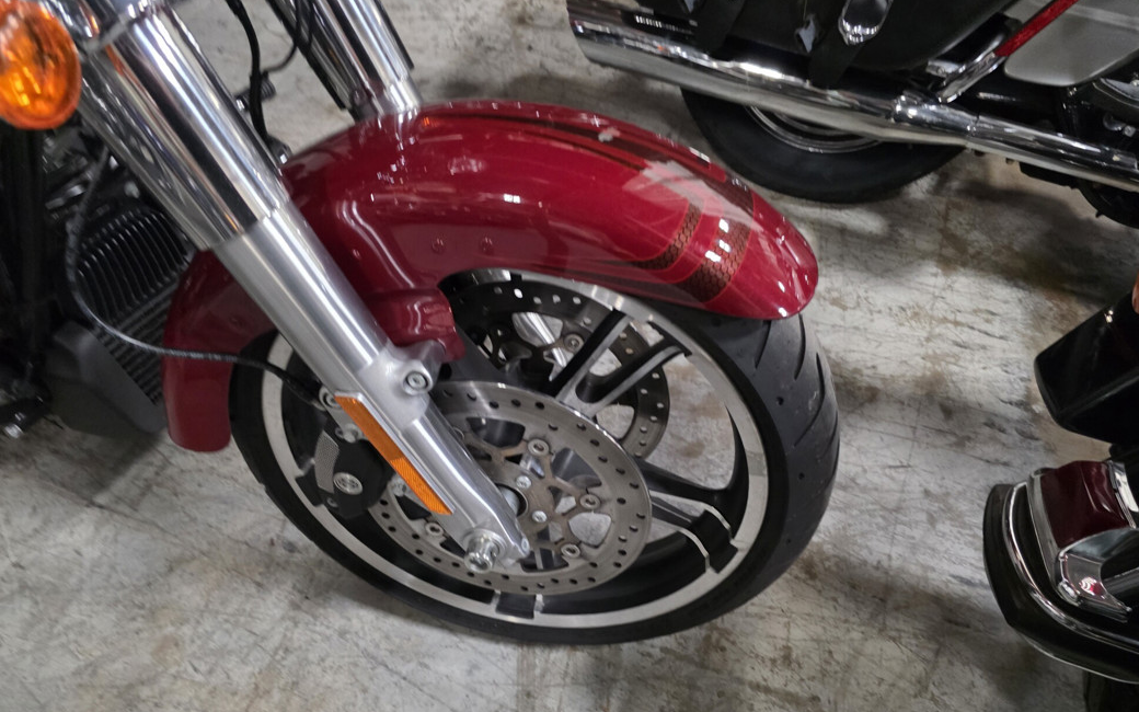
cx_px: 558
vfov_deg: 48.9
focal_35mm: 25
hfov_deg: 72.5
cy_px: 434
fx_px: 776
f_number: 1.7
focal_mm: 6.3
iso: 1600
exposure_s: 1/60
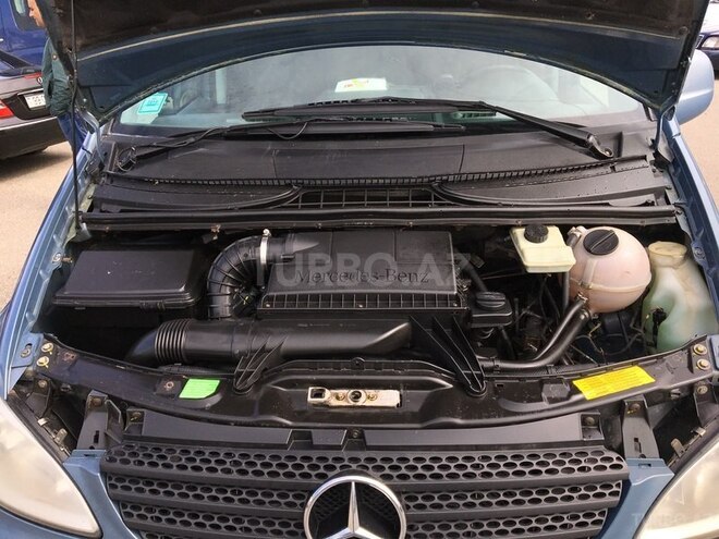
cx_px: 360
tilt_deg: -23.6
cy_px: 270
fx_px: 602
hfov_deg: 61.7
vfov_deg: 48.2
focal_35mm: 29
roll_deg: +0.9
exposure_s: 1/894
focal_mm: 4.15
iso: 25
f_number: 2.2
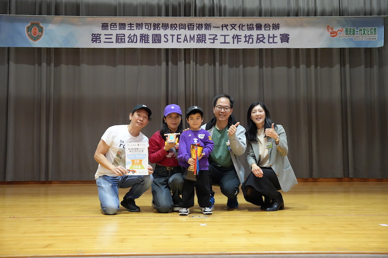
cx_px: 194
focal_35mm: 38
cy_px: 129
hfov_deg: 50.7
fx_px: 409
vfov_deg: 35.0
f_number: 4
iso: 5000
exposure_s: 1/160
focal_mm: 38
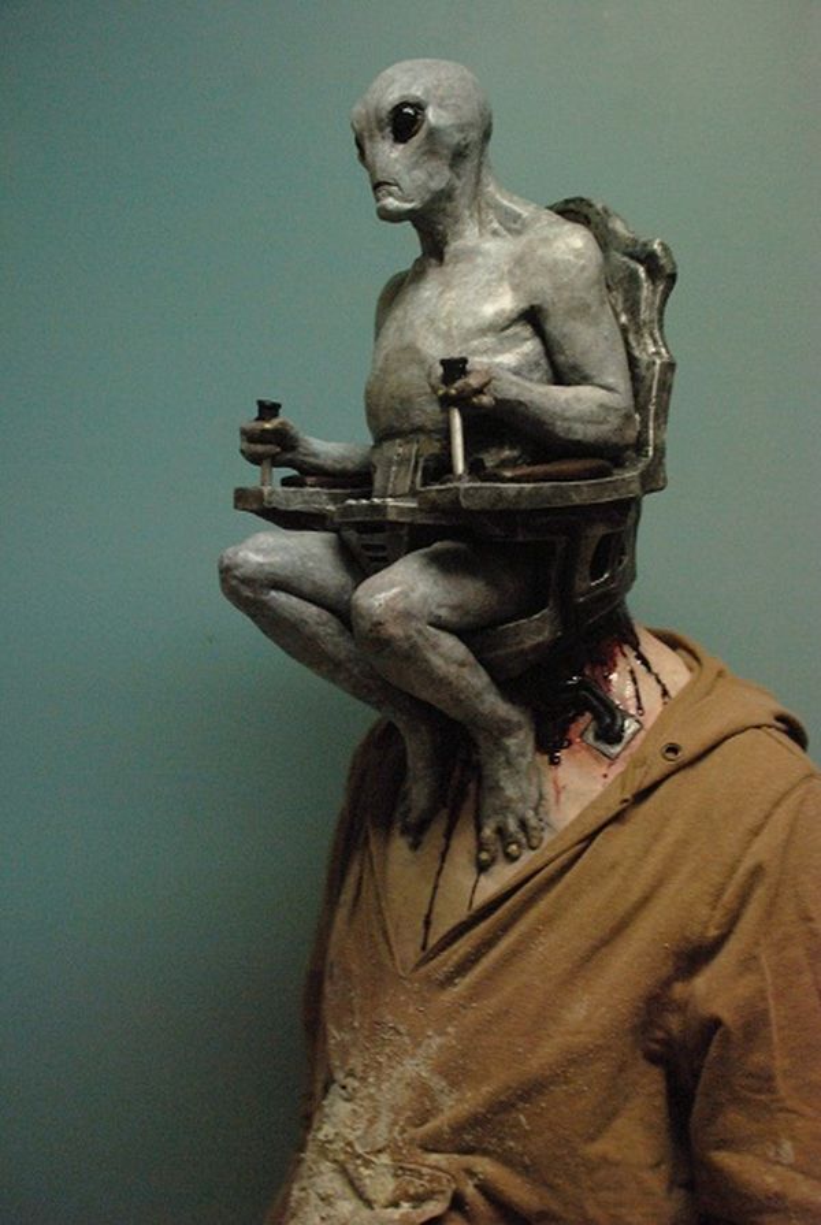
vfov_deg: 53.1
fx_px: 1227
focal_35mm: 36
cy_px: 612
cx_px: 410
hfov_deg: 37.0
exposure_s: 1/80
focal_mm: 24
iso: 1600
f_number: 6.3
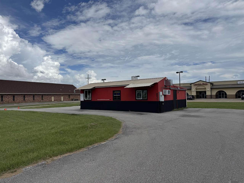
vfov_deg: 56.8
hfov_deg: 71.6
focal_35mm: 24
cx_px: 122
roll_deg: +1.6
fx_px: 169
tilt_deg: +1.3
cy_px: 92
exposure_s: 1/10417
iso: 80
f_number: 1.78
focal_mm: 6.76
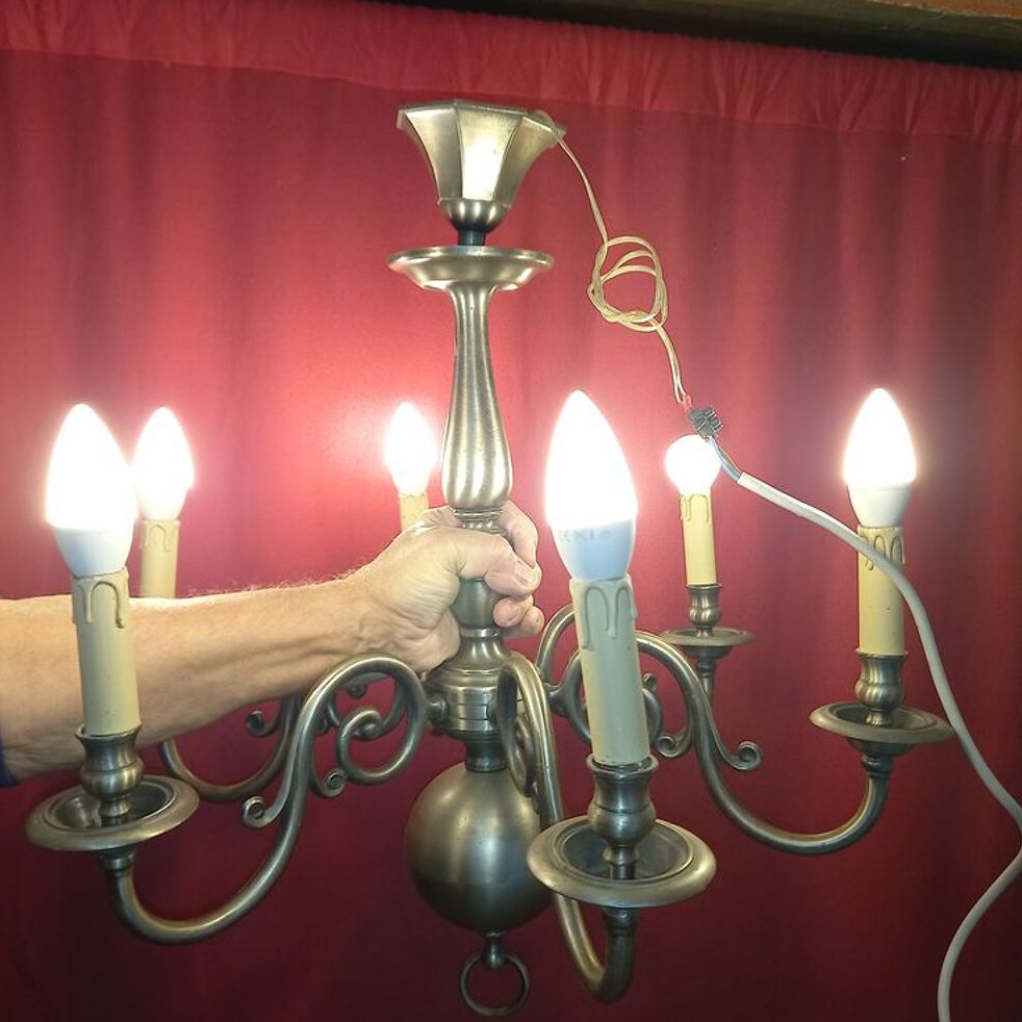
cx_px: 511
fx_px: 1002
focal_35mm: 30
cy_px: 522
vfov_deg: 54.0
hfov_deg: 54.0
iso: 40
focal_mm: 4.6
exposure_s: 1/33.3
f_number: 2
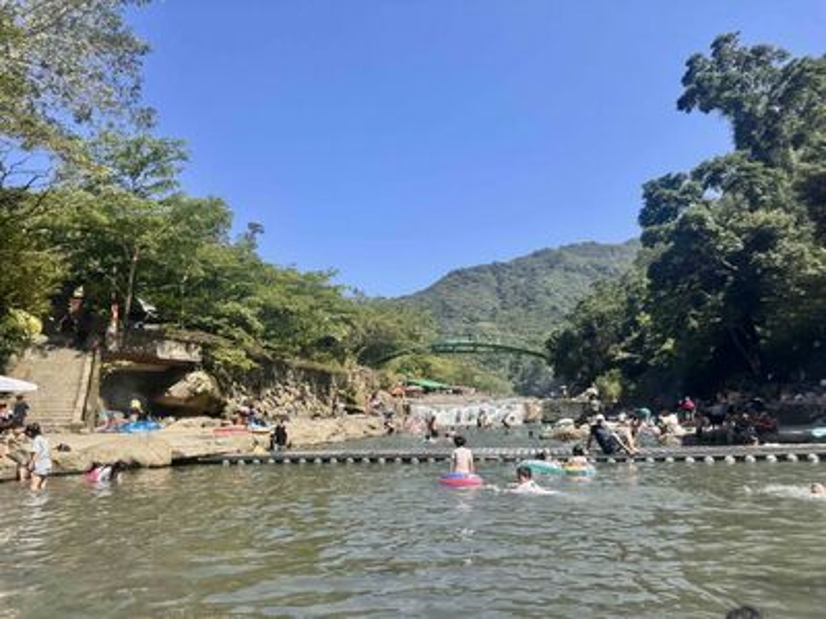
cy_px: 310
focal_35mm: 24
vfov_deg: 56.8
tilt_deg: +14.0
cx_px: 413
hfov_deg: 71.6
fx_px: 573
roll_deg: +0.8
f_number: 1.78
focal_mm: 6.76
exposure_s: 1/2710
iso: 80
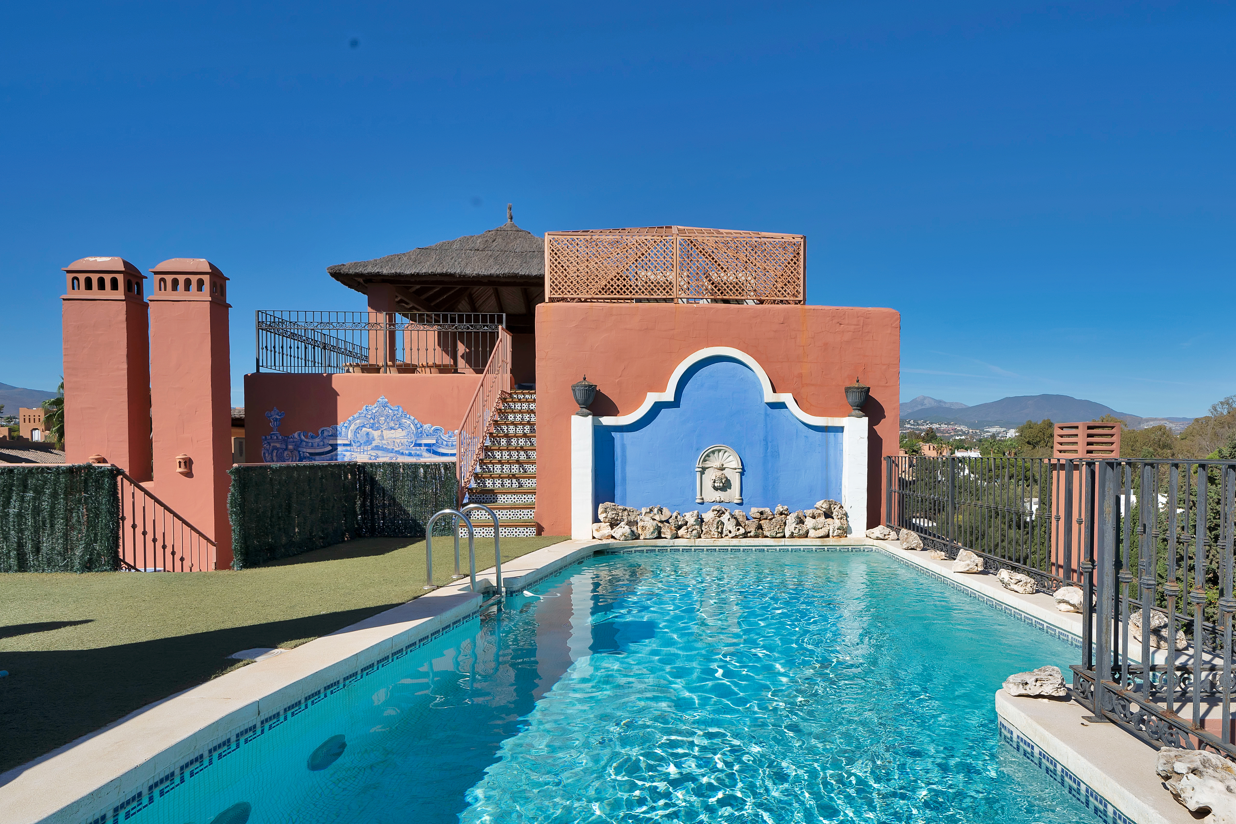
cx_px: 703
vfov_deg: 61.7
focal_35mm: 20
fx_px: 687
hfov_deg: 83.5
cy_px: 469
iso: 250
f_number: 11
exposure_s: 1/500
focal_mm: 17
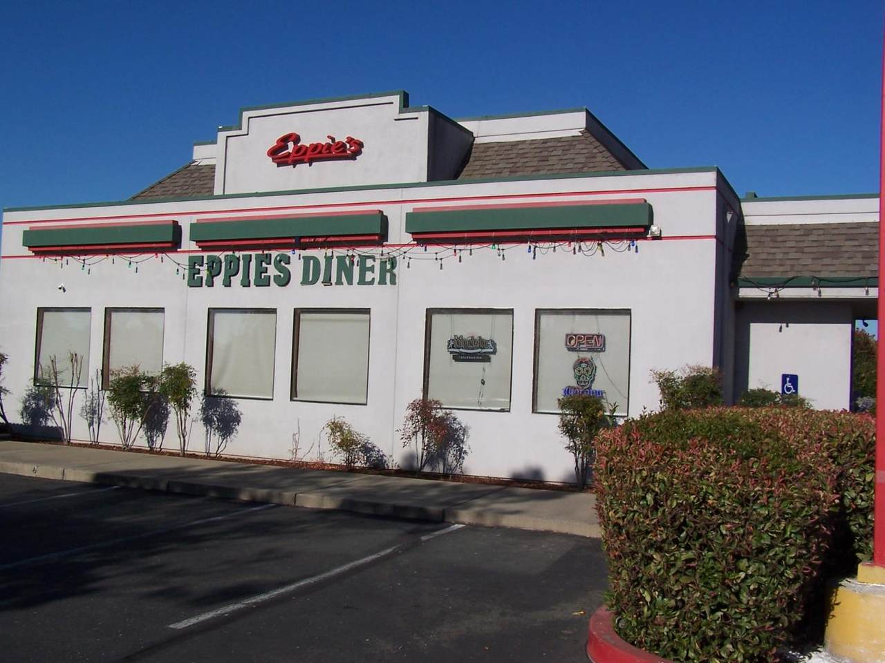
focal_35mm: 38
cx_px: 442
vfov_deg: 37.7
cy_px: 332
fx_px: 972
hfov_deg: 49.0
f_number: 5.6
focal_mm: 6.3
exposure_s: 1/750
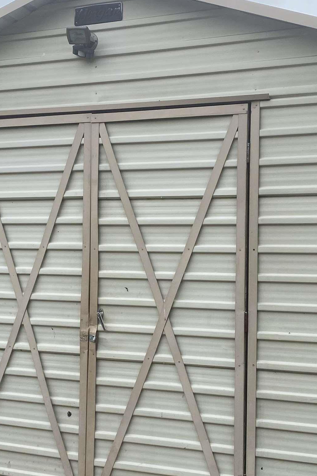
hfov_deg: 25.1
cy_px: 278
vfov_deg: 36.8
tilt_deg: +0.4
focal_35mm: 54
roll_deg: -3.0
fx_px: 713
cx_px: 175
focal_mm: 4.25
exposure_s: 1/1395
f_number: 1.8
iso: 32
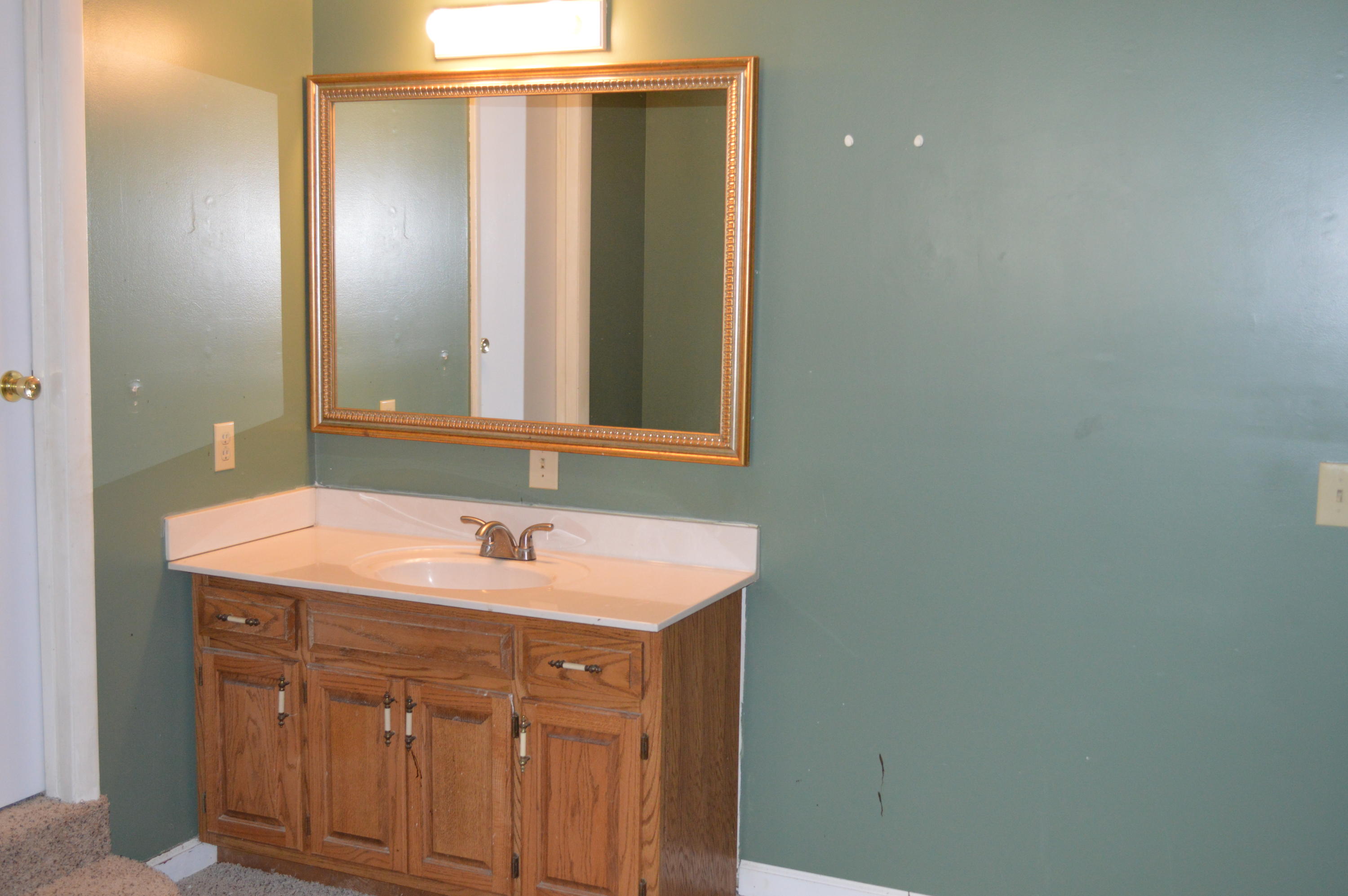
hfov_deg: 49.6
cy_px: 448
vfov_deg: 34.1
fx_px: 1459
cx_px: 674
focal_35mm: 39
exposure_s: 1/60
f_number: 4.2
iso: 1100
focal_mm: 26
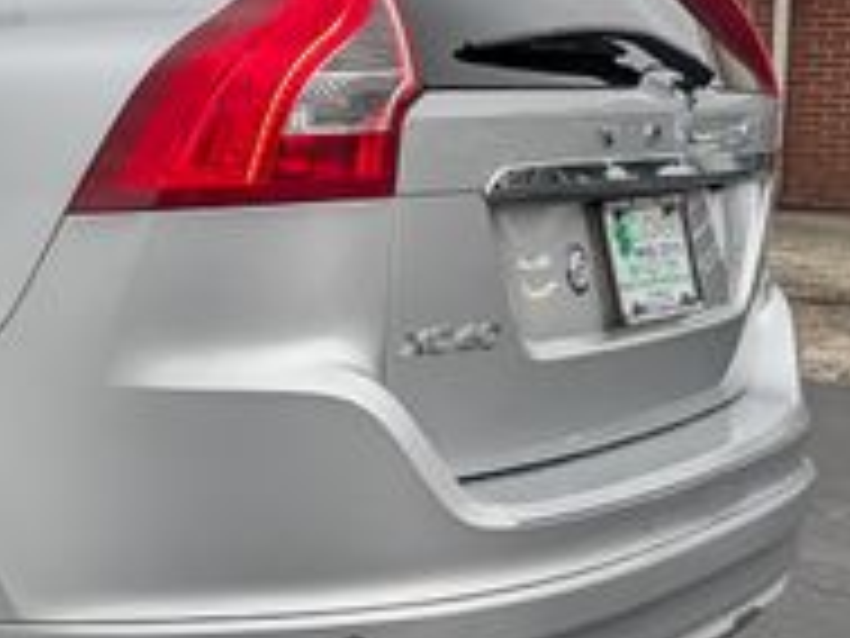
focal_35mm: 81
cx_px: -193
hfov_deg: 22.1
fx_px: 1990
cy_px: 243
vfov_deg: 18.2
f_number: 1.68
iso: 301
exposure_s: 1/1548
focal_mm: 6.9
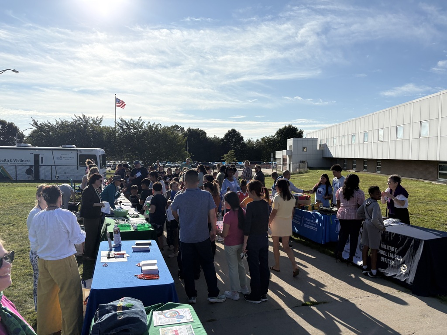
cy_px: 168
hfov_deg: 67.3
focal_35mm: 26
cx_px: 224
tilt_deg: -2.4
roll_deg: -0.3
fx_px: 336
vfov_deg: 53.1
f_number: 1.6
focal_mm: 5.96
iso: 50
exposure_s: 1/11905
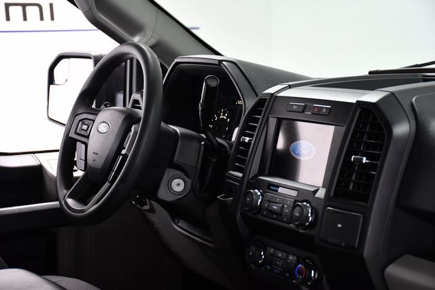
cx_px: 218
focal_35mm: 78
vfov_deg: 17.5
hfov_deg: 26.0
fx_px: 943
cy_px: 145
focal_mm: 52
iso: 2500
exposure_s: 1/160
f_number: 4.8
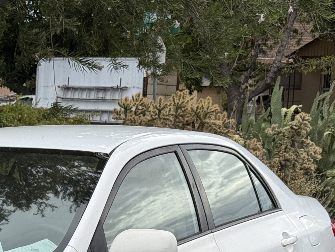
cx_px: -55
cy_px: 333
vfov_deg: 11.3
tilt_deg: -10.2
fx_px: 1239
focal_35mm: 128
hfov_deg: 14.9
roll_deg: -0.5
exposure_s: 1/3704
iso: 64
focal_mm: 6.76
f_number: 1.78
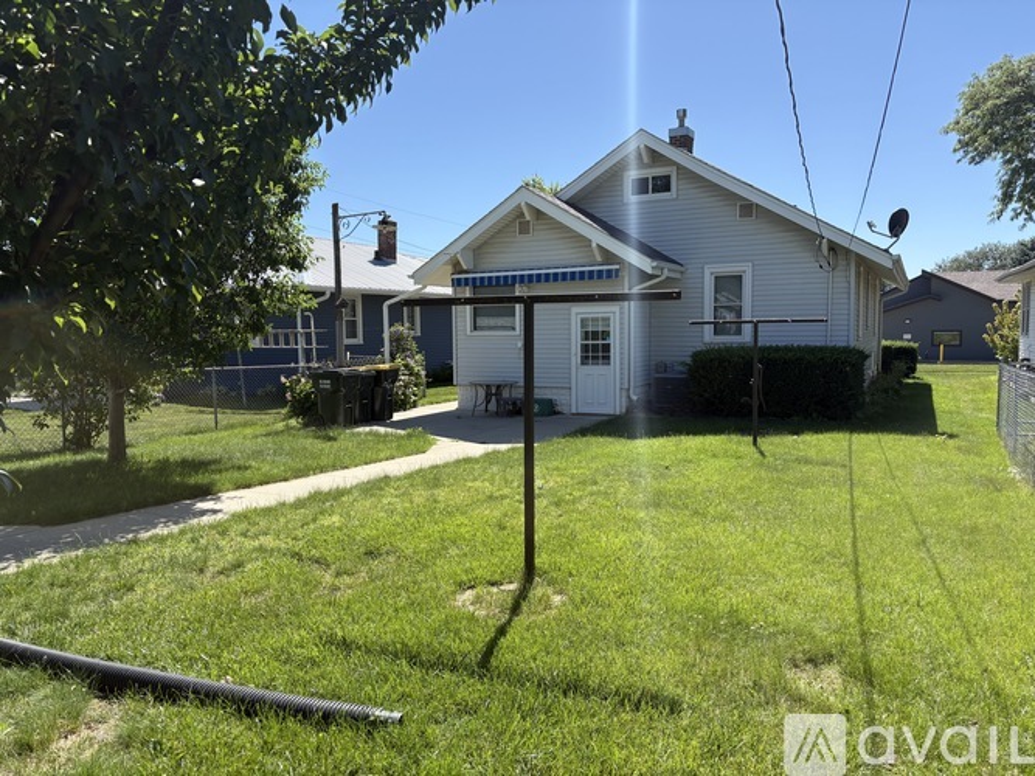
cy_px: 388
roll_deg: +1.2
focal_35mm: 26
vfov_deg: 53.0
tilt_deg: -5.2
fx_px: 777
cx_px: 518
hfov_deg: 67.3
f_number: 1.6
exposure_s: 1/2141
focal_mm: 5.96
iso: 50
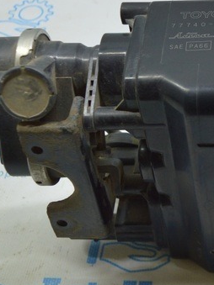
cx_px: 248
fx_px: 718
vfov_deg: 22.5
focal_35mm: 87
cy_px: 130
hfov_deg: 16.4
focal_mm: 20
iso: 400
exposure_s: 1/80
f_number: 3.8
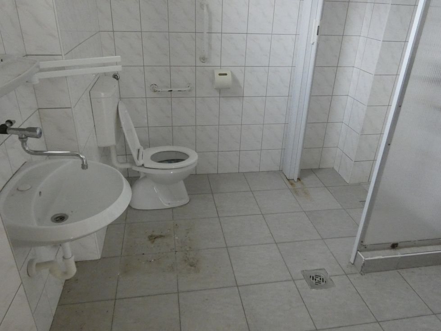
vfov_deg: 53.1
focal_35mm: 26
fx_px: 331
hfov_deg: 67.3
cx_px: 220
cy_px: 166
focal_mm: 4.6
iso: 1600
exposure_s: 1/80
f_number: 3.1
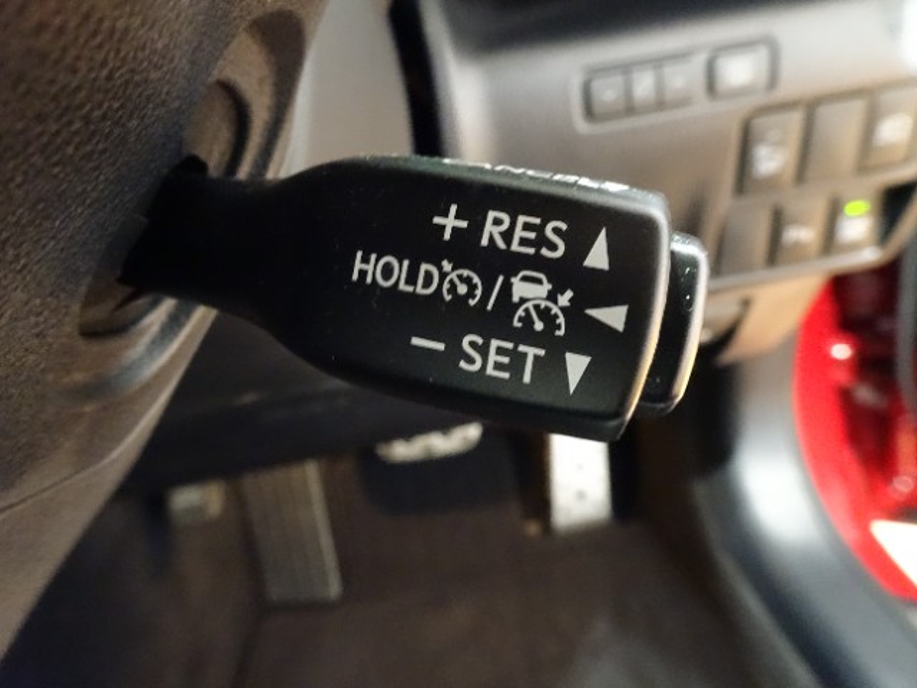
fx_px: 636
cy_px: 344
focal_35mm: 24
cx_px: 458
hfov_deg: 71.6
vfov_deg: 56.8
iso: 3200
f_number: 3.5
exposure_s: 1/8
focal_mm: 4.1
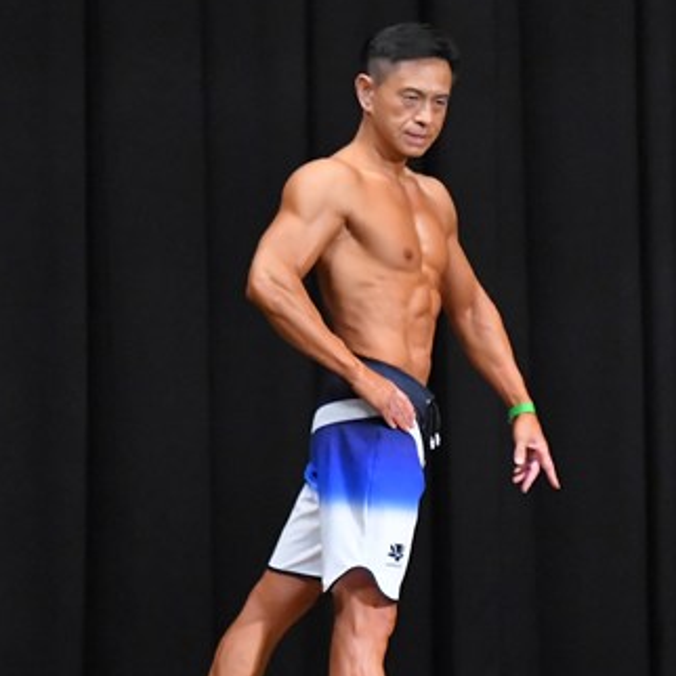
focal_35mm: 413
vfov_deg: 4.2
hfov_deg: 4.2
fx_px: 9125
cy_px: 395
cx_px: 727
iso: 8000
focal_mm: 135
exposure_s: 1/400
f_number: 5.6
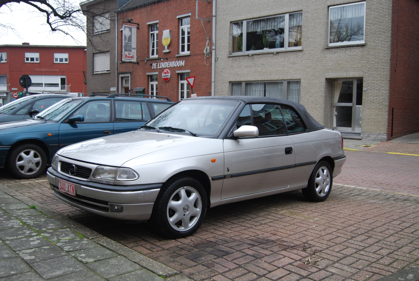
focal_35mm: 34
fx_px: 402
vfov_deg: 38.5
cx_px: 210
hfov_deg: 55.0
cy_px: 140
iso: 200
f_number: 4.5
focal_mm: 23
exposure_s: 1/80
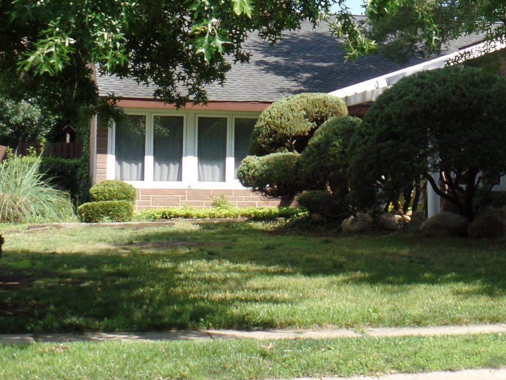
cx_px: 492
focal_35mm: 90
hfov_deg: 21.1
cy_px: 101
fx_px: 1316
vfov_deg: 16.3
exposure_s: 1/350
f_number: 3.6
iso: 80
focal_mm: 7.5
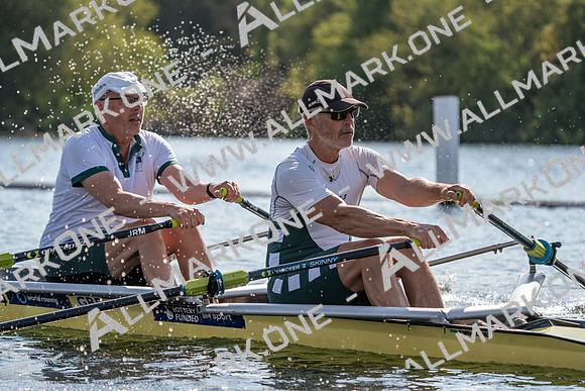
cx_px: 292
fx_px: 3397
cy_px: 196
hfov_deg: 9.8
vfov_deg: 6.6
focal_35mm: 209
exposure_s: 1/1600
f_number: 5.6
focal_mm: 209
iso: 200
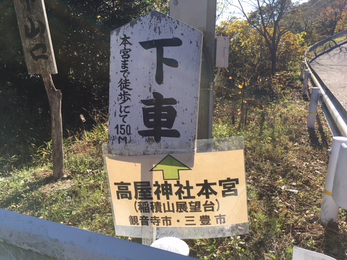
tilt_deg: -13.6
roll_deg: -0.6
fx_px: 291
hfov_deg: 61.7
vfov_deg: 48.2
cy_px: 130
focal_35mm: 29
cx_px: 174
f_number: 2.2
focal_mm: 4.15
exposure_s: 1/1099
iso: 25
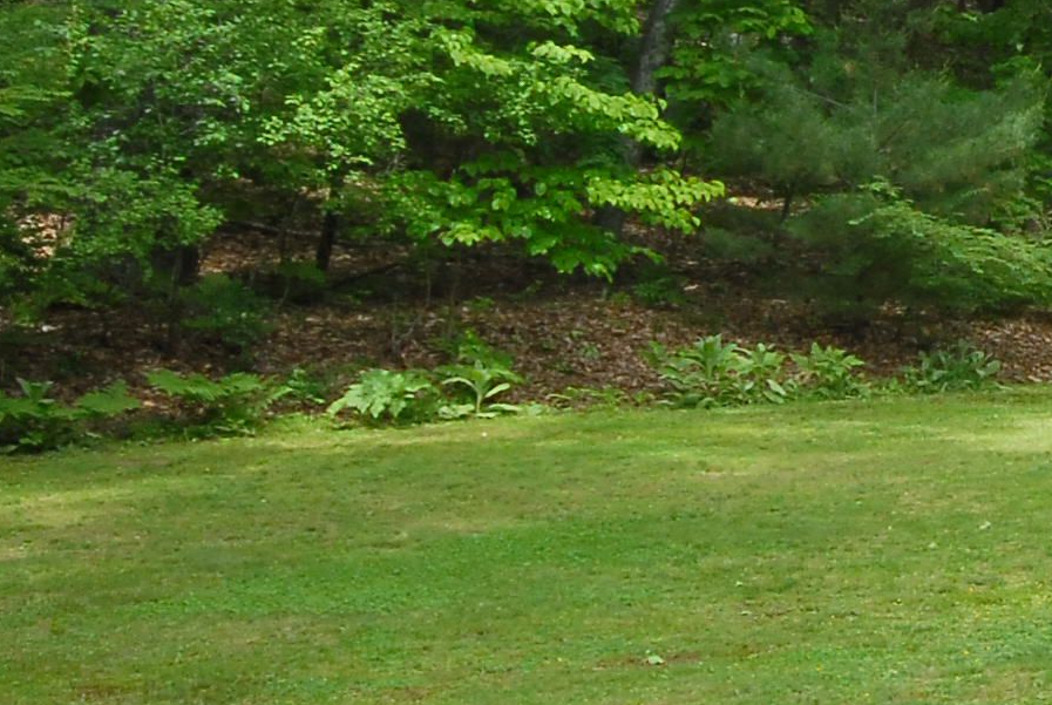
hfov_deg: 19.2
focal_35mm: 84
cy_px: -61
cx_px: 1812
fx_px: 2463
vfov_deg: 15.9
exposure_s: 1/125
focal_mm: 13
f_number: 7.1
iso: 400
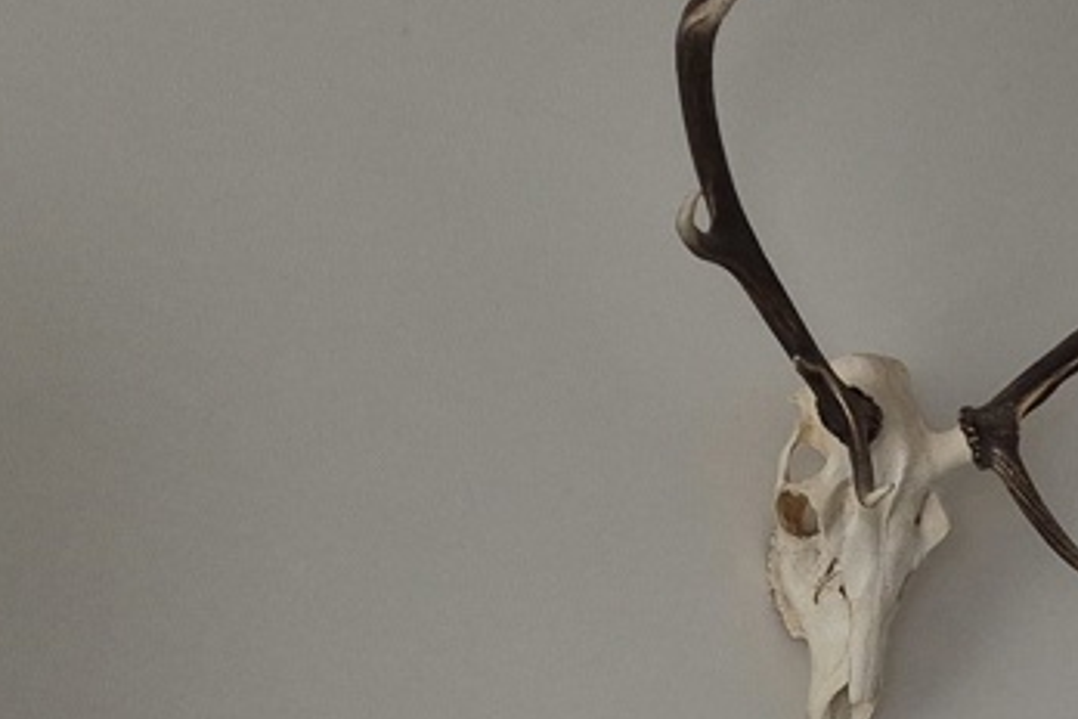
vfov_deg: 11.7
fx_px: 3294
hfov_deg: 14.6
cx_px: 2295
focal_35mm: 110
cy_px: 1218
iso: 160
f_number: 1.8
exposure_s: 1/100
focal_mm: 5.4
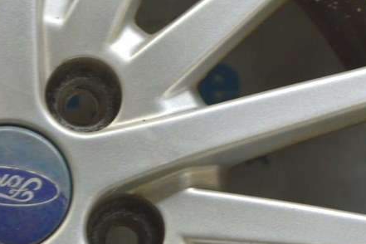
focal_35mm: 174
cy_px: 108
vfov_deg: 7.9
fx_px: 1769
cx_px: 378
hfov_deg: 11.7
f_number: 5.6
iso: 400
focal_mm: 50
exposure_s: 1/20
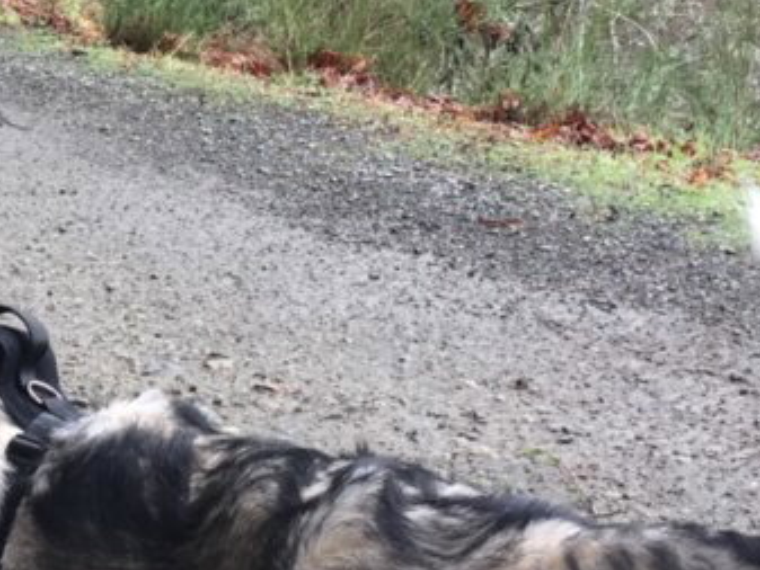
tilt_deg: -12.4
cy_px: 196
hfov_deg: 21.4
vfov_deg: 16.8
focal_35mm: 88
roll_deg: +4.1
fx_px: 1933
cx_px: -18
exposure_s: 1/40
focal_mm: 4.15
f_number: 2.2
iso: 32
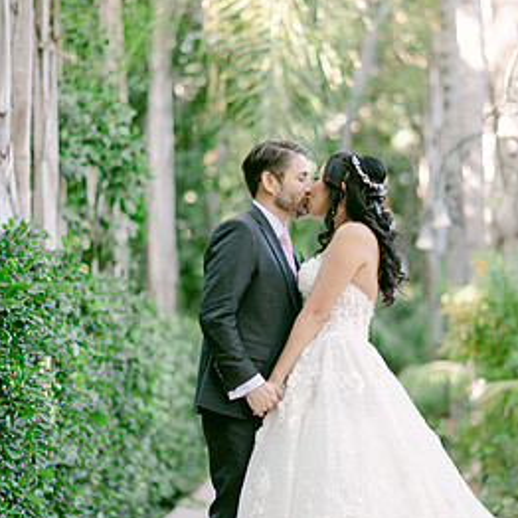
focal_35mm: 124
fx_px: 2099
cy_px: 295
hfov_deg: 14.1
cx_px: 294
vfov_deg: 14.1
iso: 125
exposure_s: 1/125
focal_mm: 85
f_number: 2
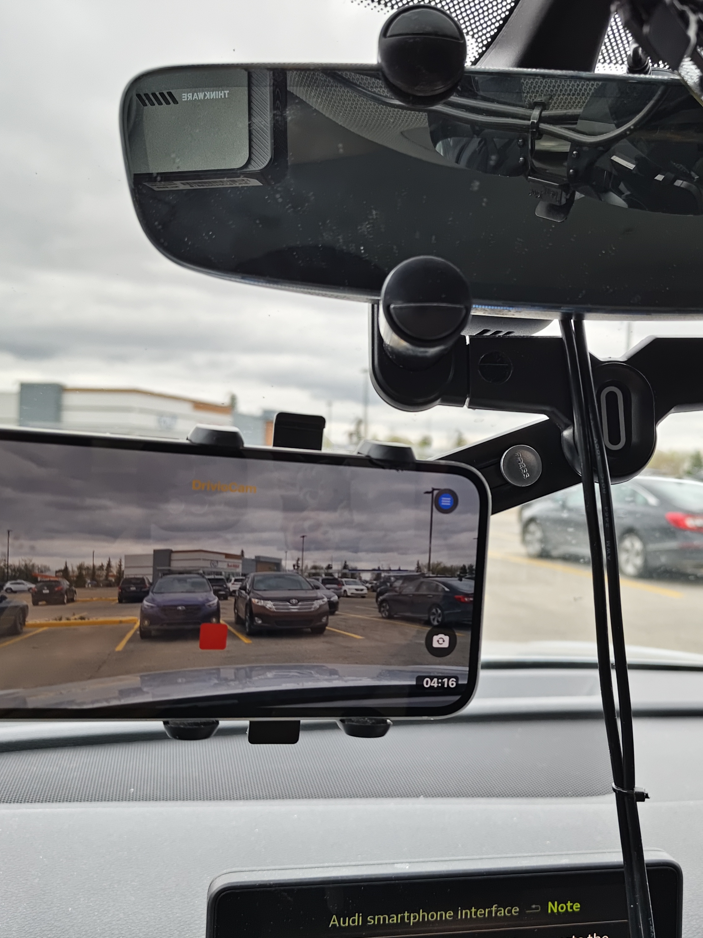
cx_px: 435
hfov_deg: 45.1
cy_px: 471
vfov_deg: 58.4
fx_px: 839
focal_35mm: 31
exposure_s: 1/200
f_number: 1.88
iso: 56
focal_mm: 5.56
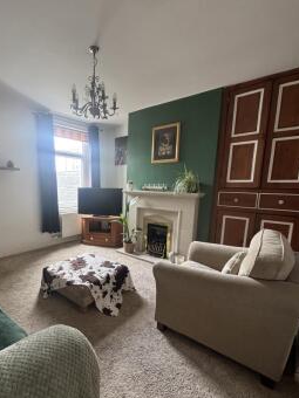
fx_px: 207
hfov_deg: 70.2
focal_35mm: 18
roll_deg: +0.1
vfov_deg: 87.5
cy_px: 217
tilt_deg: -8.6
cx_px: 109
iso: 320
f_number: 2.2
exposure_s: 1/84
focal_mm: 2.22
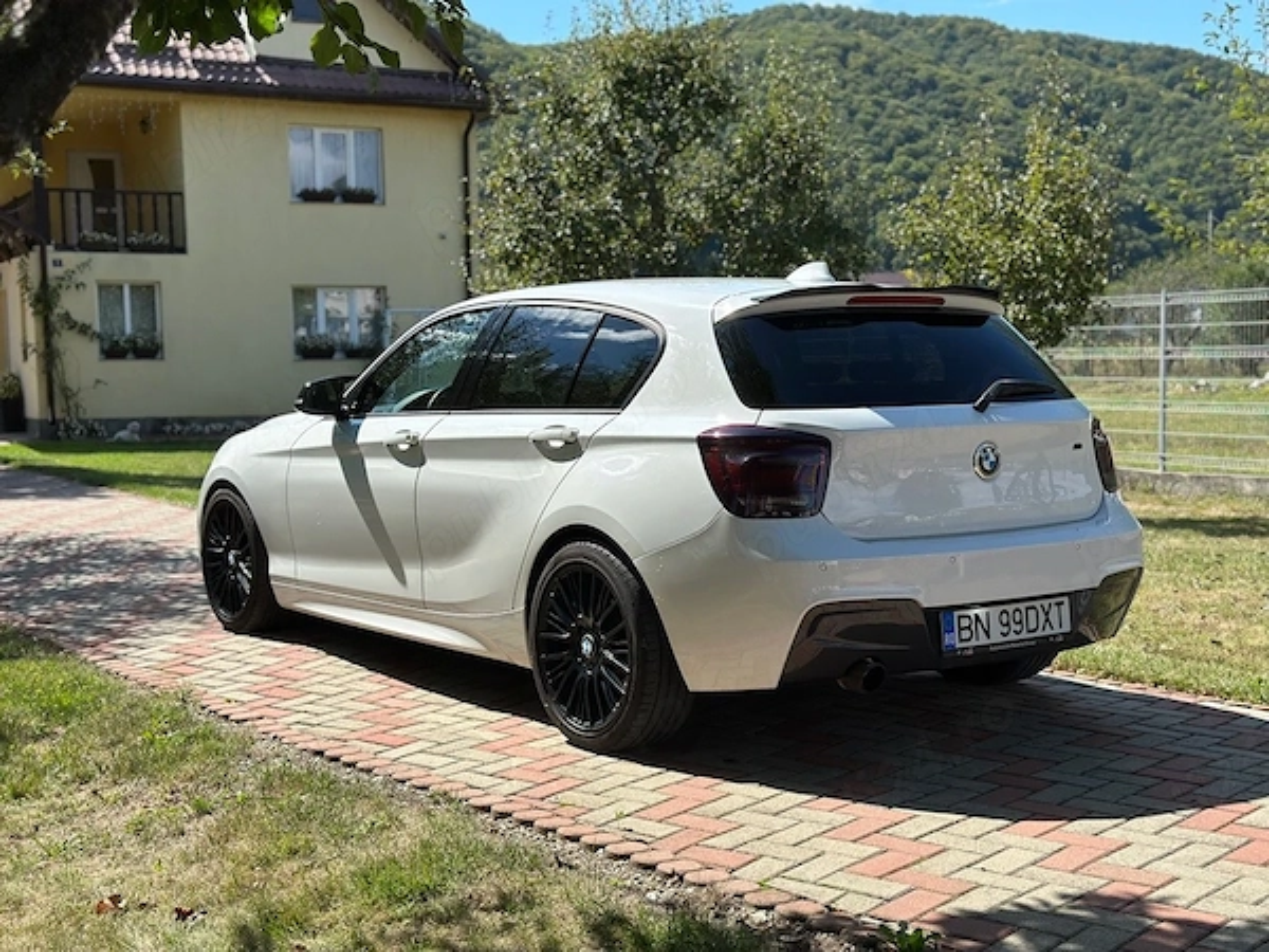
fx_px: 1760
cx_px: 634
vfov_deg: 30.3
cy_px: 476
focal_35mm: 48
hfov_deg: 39.7
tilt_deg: -4.3
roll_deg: +1.1
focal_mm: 6.86
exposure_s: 1/6211
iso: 100
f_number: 1.78
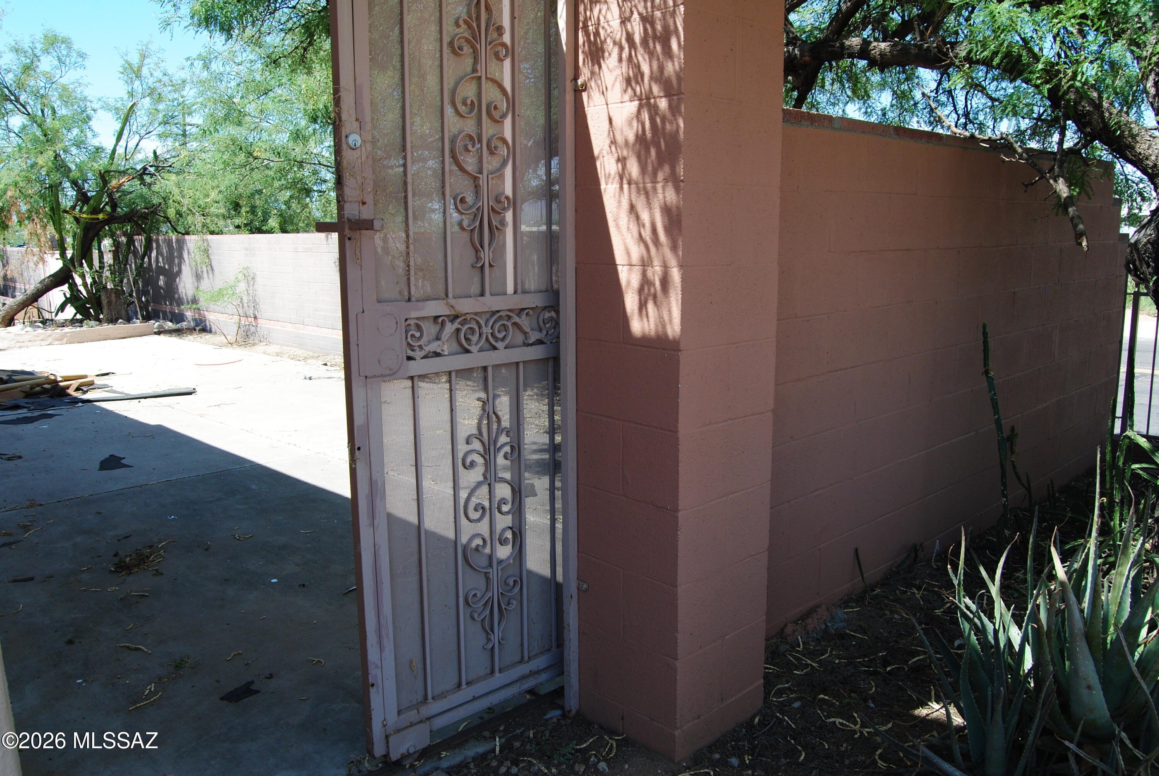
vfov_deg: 48.0
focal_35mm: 27
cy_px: 388
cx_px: 580
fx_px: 870
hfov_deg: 67.3
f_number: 10
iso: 200
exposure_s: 1/160
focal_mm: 18
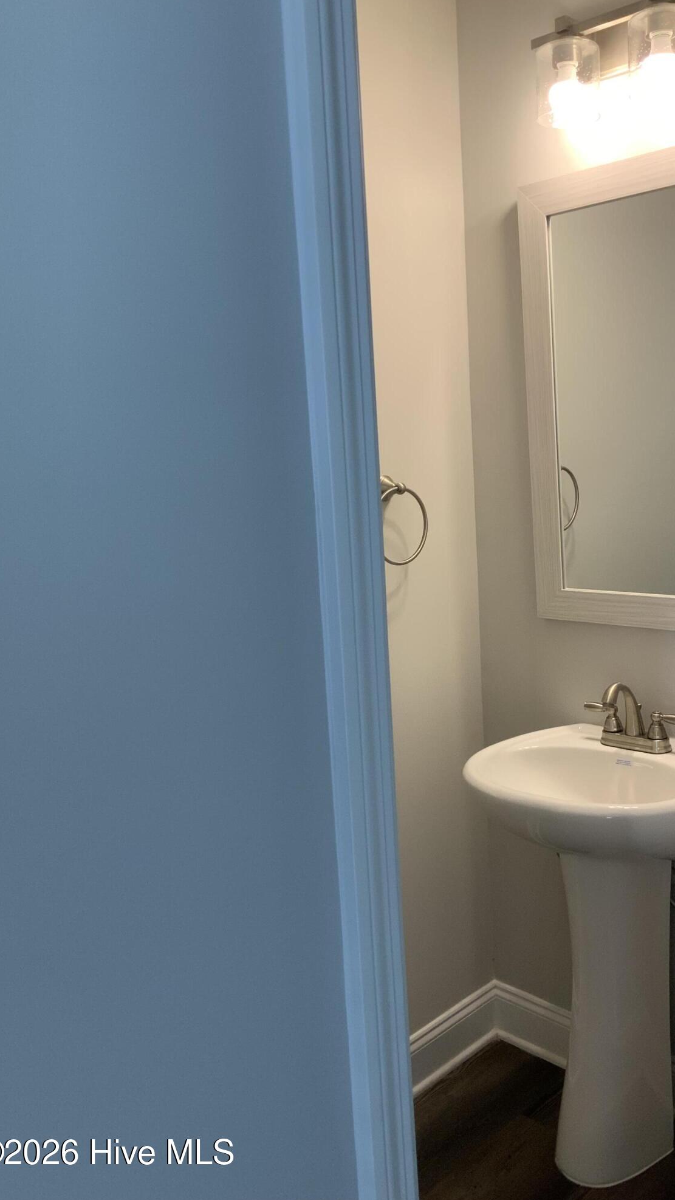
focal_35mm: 32
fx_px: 1018
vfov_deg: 61.0
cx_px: 431
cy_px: 600
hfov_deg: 36.4
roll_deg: +3.7
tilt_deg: -10.1
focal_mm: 3
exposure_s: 1/60
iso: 64
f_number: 1.8
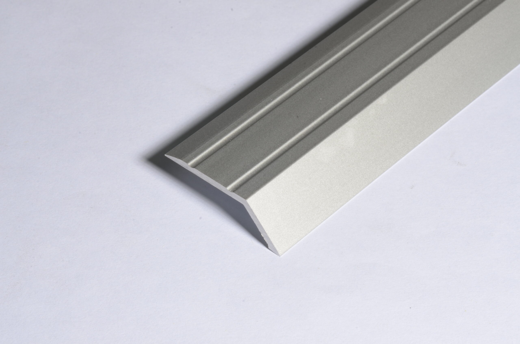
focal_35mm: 158
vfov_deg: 8.7
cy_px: 172
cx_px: 260
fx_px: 2270
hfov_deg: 13.1
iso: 160
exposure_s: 1/10
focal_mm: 105
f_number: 29
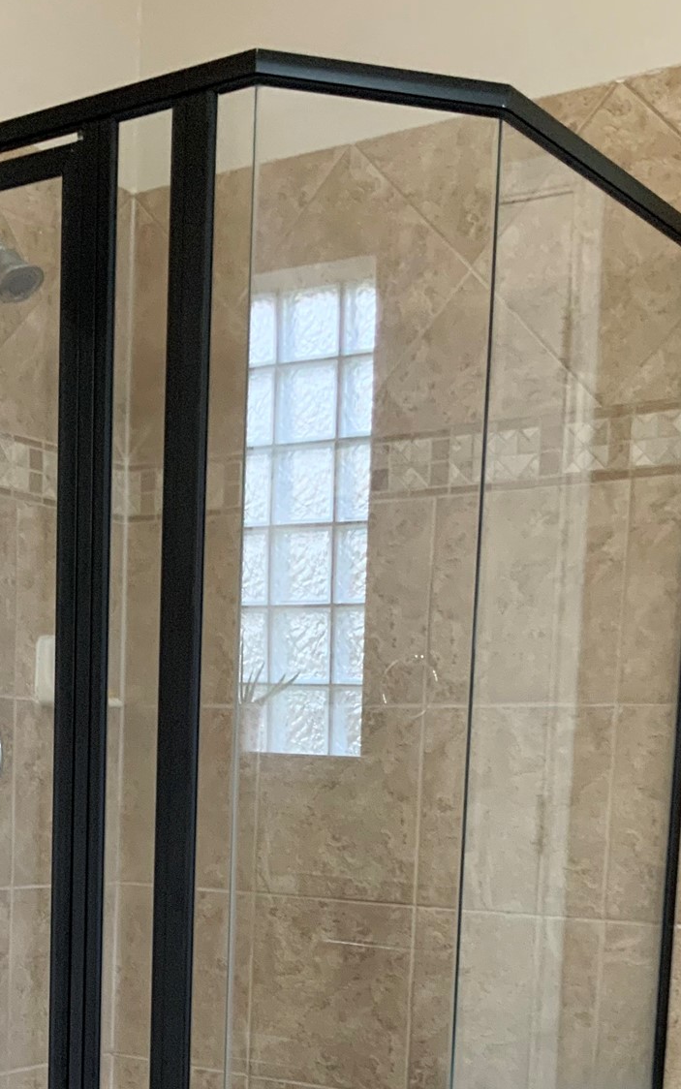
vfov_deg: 34.3
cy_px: 980
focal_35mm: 56
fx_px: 1662
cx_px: 232
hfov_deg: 23.1
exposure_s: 1/60
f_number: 1.8
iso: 80
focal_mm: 3
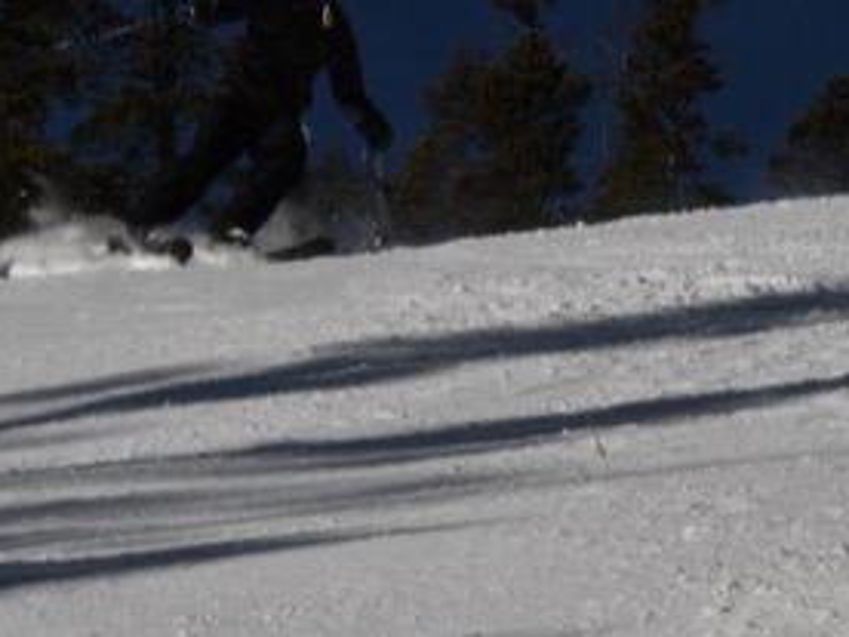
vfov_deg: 3.2
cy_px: 171
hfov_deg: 4.3
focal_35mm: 463
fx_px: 11356
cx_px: 218
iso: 320
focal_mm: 185
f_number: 29
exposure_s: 1/250
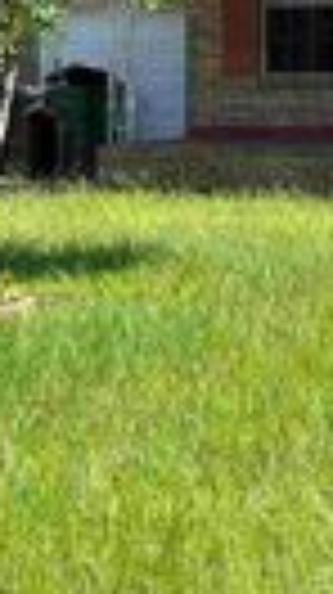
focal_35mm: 107
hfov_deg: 10.9
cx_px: 490
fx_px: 1684
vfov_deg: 19.6
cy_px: 34
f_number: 1.6
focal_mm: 5.1
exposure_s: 1/1536
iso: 50
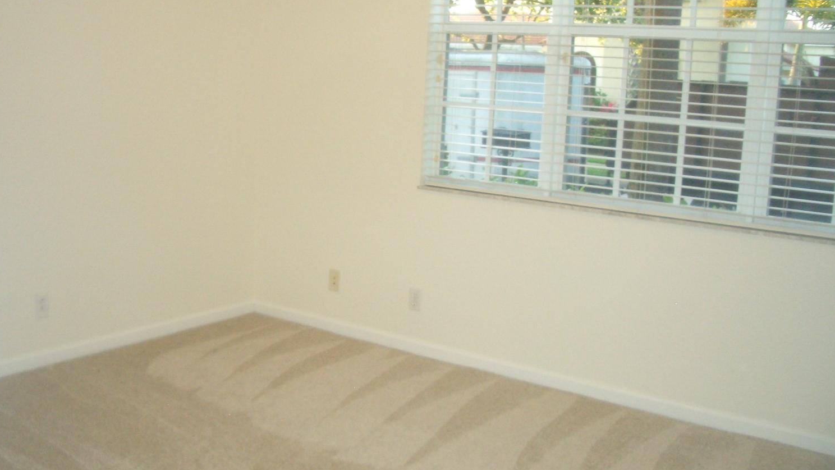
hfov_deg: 49.4
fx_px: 908
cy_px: 216
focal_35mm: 41
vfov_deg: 29.0
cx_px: 389
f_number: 2.6
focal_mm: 5.8
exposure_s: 1/60
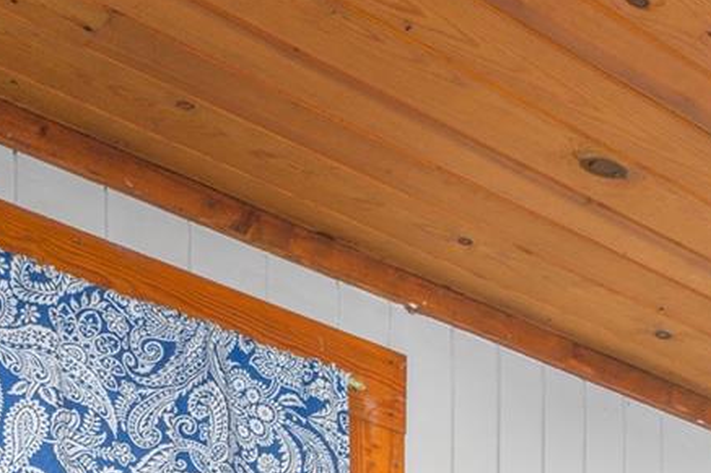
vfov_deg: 14.1
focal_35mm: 75
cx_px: 734
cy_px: 1049
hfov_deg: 25.5
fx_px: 1481
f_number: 8
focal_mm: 16
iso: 320
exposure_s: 1/200
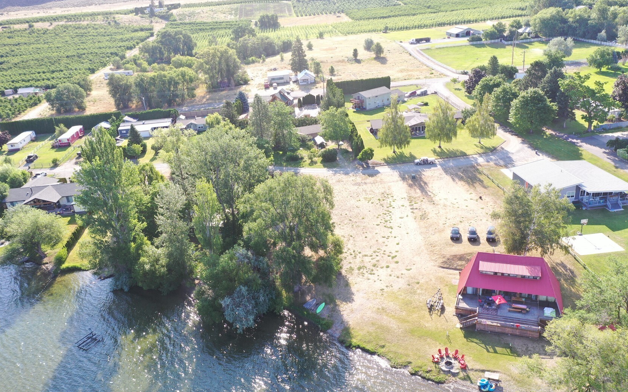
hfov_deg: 64.6
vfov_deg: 43.1
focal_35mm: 29
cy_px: 206
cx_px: 311
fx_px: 496
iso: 100
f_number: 4.5
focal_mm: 10.26
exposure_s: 1/160
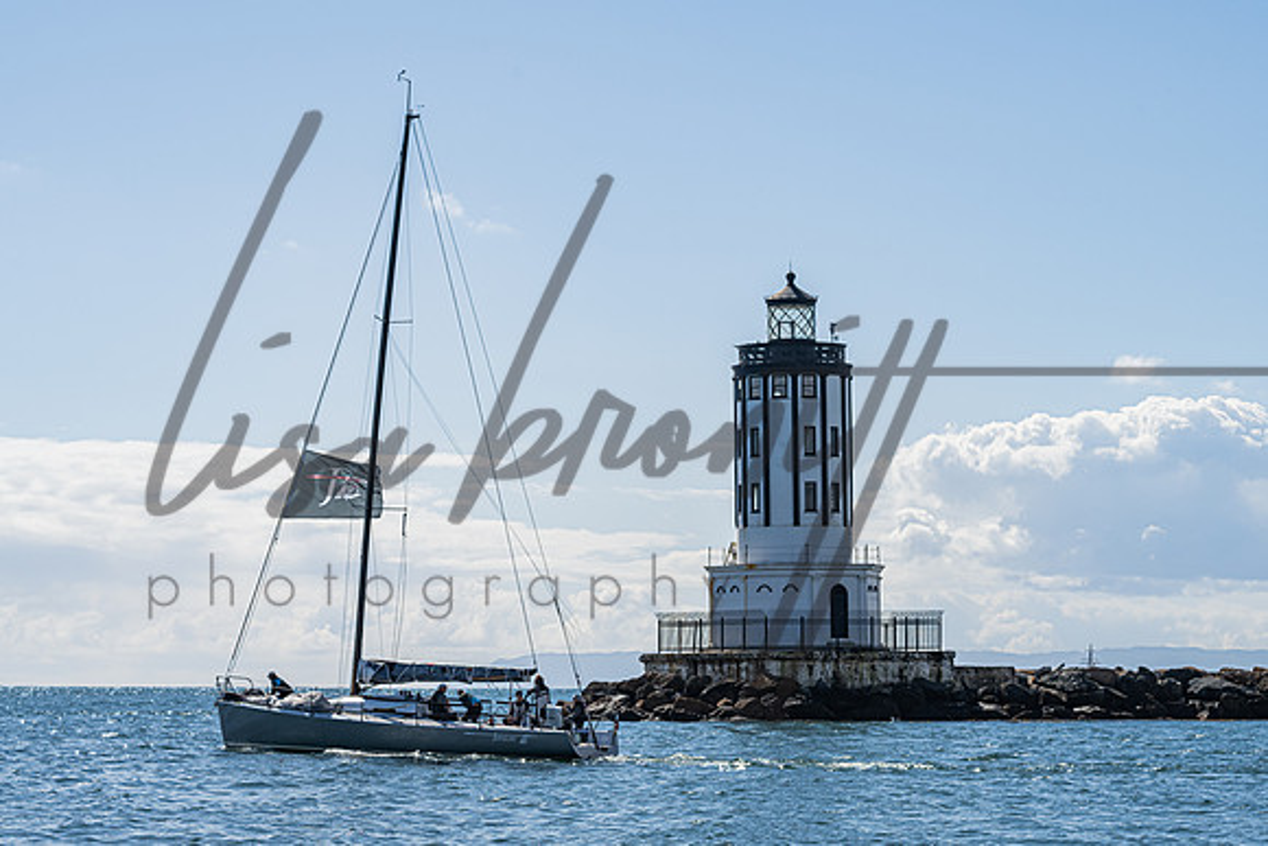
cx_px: 719
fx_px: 4060
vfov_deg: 11.9
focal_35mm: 115
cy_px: 452
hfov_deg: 17.7
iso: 400
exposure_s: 1/1000
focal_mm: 100
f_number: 10
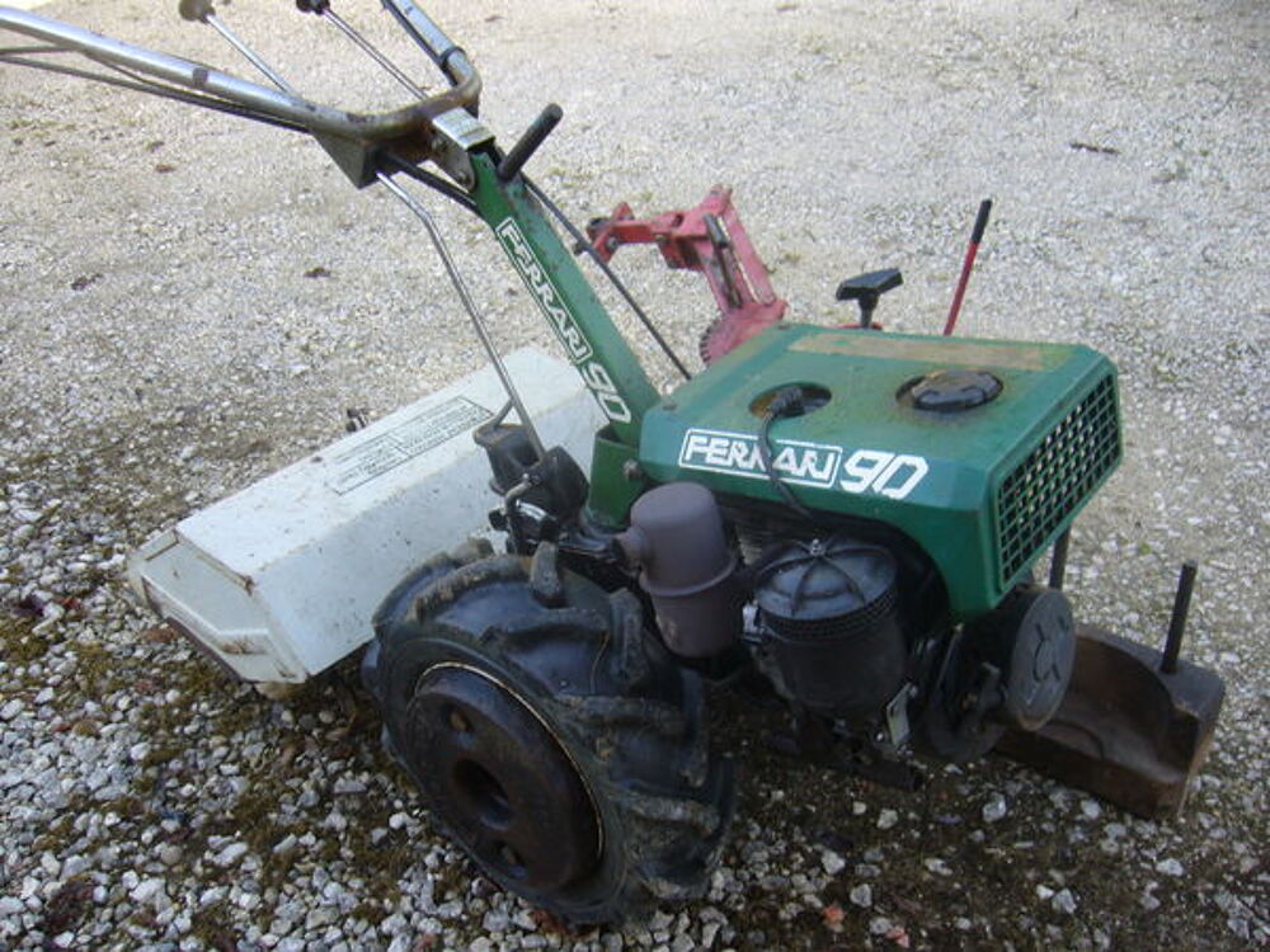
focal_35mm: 35
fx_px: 1284
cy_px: 476
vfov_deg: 40.7
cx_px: 635
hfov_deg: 52.6
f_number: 2.8
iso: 80
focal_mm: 5.8
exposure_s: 1/60
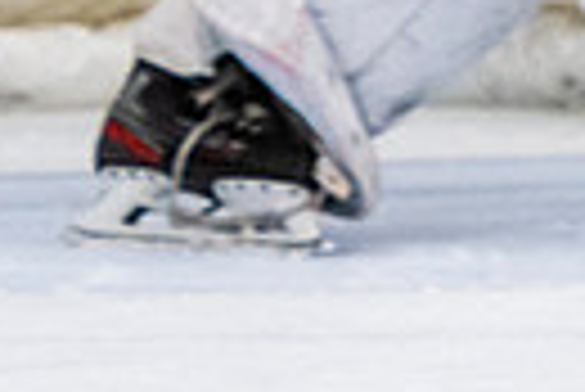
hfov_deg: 1.3
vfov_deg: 0.9
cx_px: 883
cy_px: -526
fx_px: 25443
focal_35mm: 1564
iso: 1400
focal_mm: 155
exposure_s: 1/640
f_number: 2.8
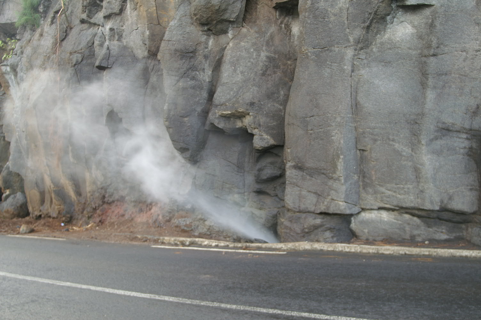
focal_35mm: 33
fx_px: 441
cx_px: 240
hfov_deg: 57.3
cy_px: 160
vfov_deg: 39.9
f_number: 4
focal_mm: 22
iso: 100
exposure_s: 1/60
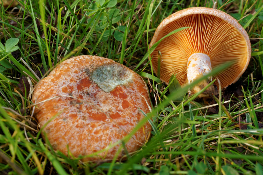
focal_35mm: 45
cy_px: 88
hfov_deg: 43.6
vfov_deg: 29.8
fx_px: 329
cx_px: 132
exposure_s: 1/25
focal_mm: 30
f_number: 11
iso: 100
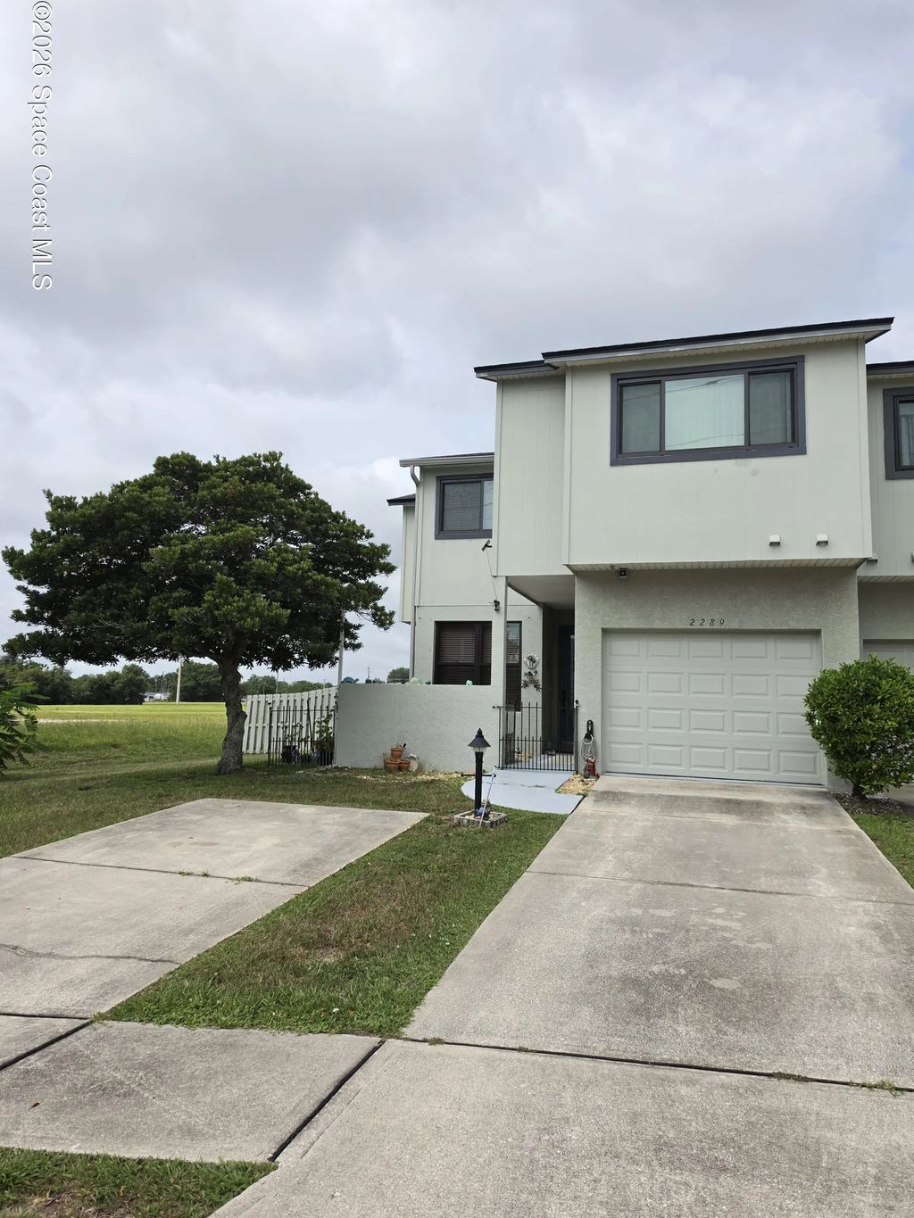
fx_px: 810
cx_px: 457
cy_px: 609
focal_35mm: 23
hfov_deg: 58.9
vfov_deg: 73.9
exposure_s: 1/7939
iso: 64
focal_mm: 6.5
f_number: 1.4
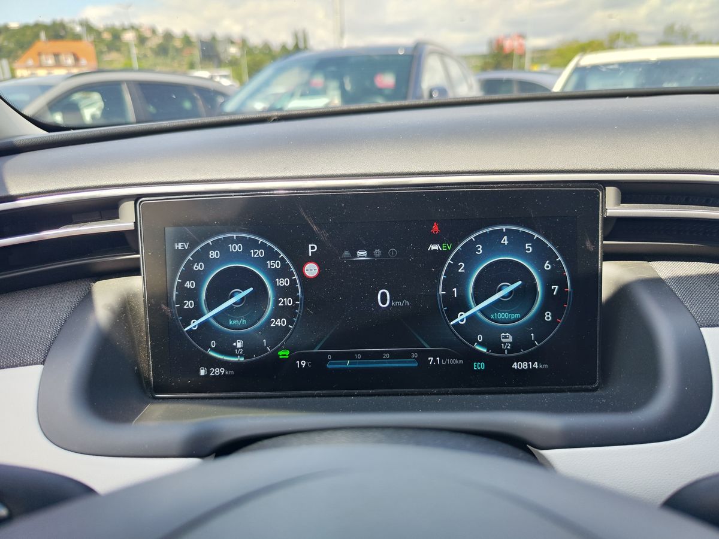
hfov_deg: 73.9
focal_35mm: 23
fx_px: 478
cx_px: 360
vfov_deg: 58.9
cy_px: 270
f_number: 1.69
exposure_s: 1/190
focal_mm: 7.01
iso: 50
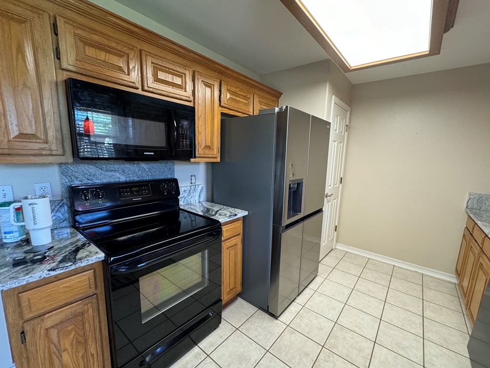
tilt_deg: -10.1
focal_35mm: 15
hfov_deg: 98.1
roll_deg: -2.7
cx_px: 254
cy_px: 190
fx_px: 212
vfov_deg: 81.7
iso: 250
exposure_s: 1/60
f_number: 2.2
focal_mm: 2.22
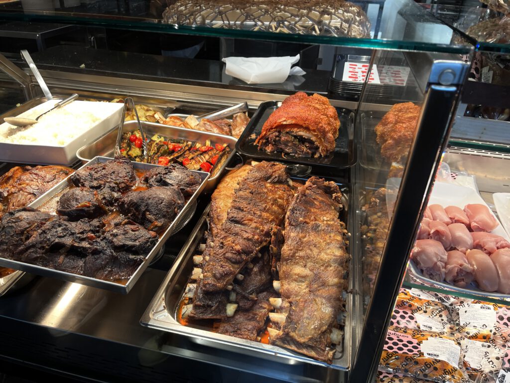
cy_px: 192
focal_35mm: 26
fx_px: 383
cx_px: 255
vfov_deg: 53.1
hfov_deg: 67.3
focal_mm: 5.1
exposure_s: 1/100
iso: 80
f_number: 1.6
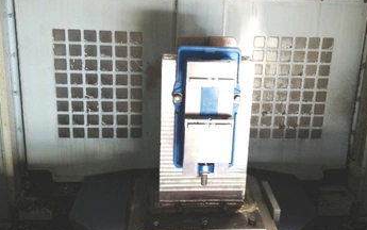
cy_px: 87
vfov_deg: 29.8
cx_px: 212
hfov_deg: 46.0
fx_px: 430
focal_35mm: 43
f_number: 2.4
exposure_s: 1/20
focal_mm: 4.28
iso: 100
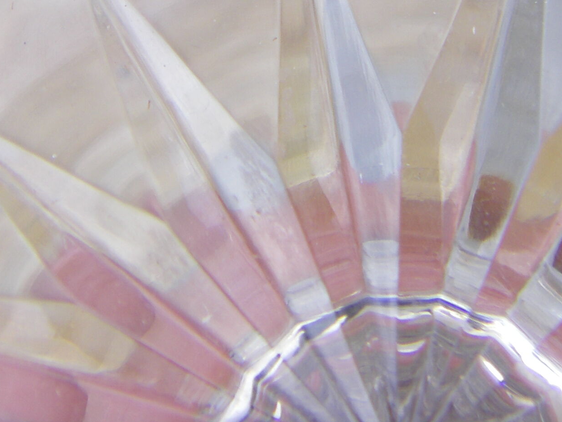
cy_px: -131
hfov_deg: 19.6
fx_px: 1624
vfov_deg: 14.2
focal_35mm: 100
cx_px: 331
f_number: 3.5
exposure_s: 1/100
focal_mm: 6.3
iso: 64
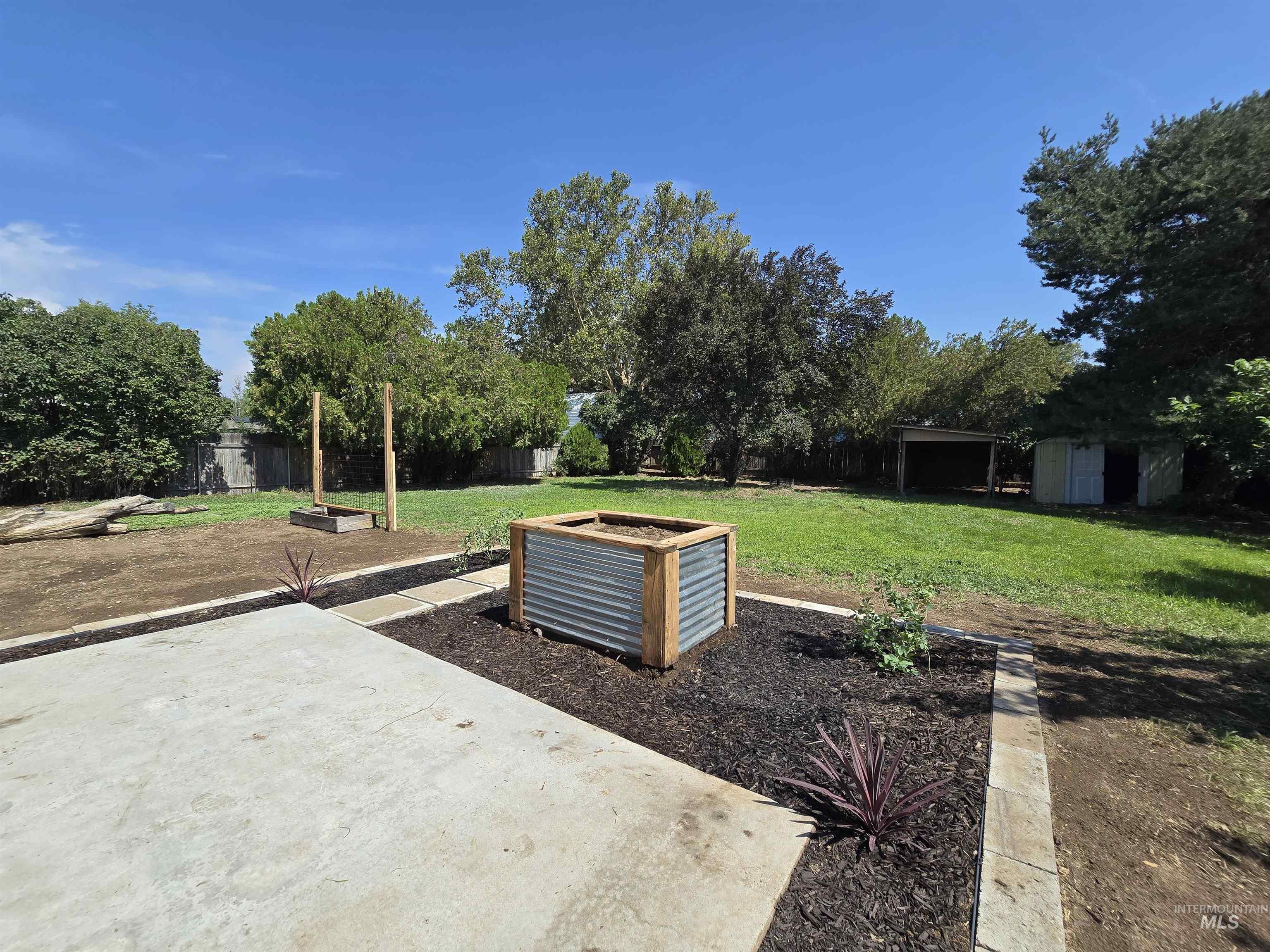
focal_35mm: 13
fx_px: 477
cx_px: 635
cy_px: 476
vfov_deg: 89.9
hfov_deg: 106.2
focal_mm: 2.2
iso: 50
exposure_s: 1/2222
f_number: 2.2
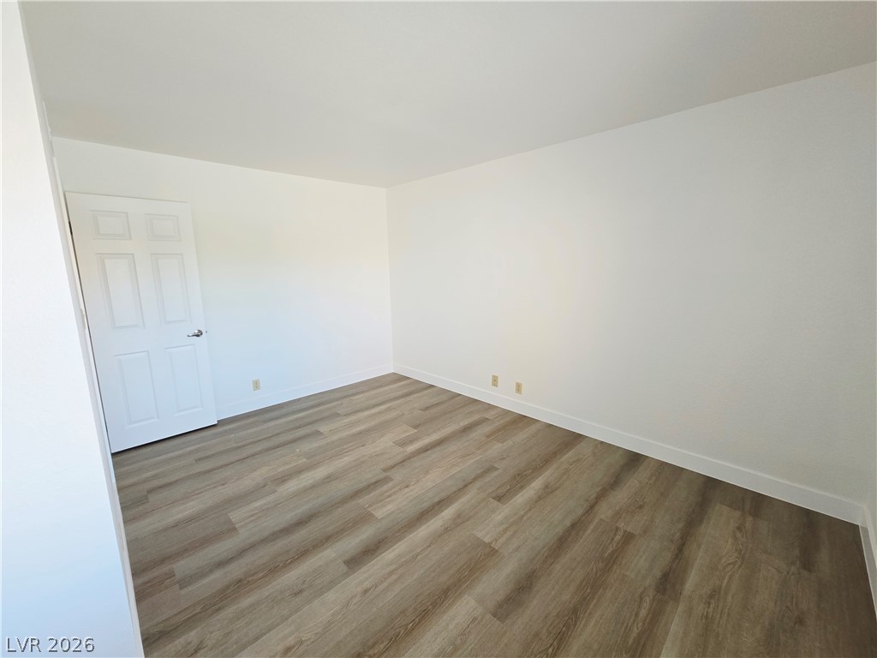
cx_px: 438
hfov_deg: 106.2
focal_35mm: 13
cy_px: 329
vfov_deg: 89.9
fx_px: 329
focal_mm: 2.2
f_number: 2.2
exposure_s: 1/60
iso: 100
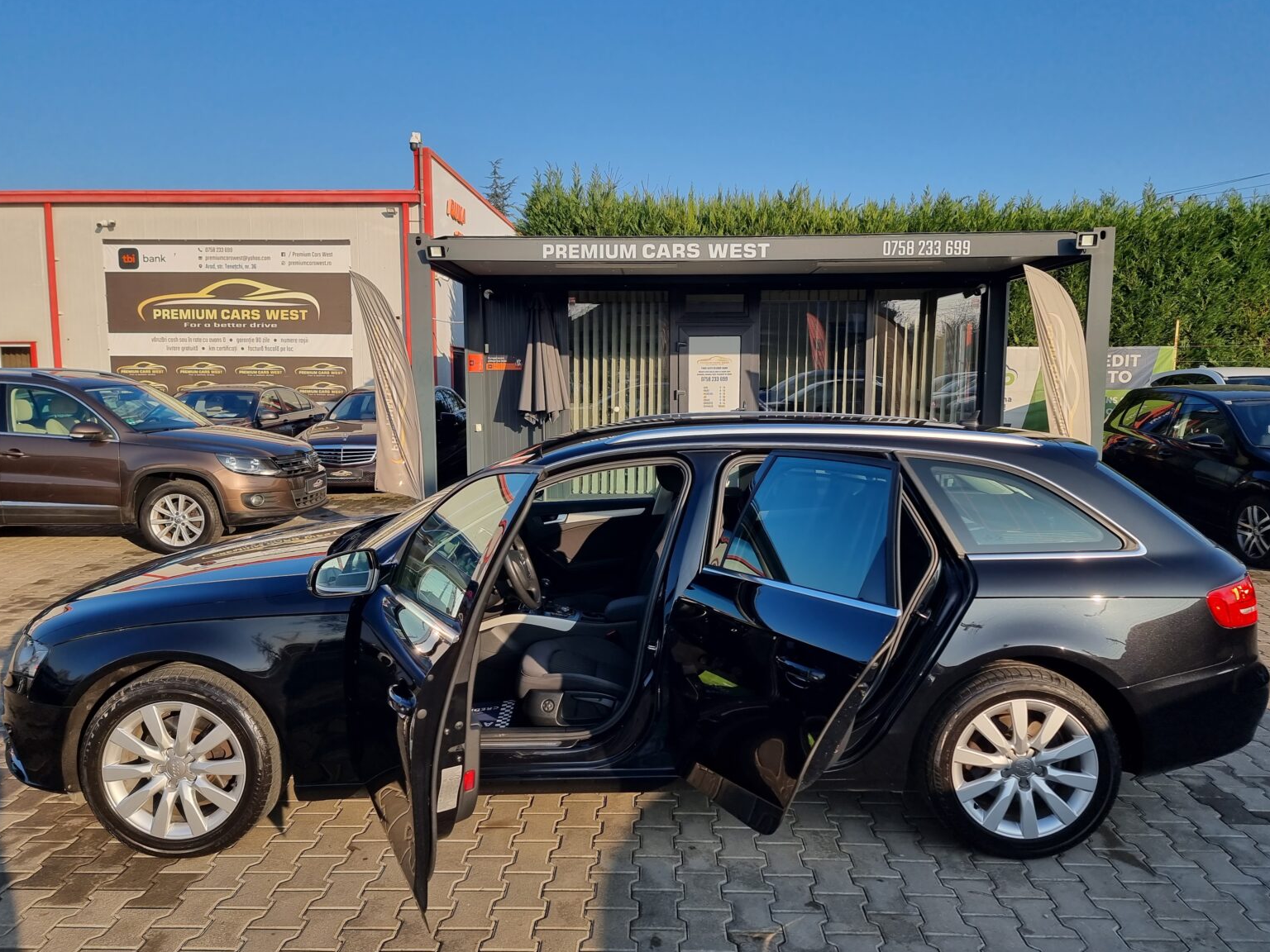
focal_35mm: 25
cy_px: 477
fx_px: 917
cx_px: 623
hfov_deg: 69.4
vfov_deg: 54.9
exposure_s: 1/496
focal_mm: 6.7
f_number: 1.8
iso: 50
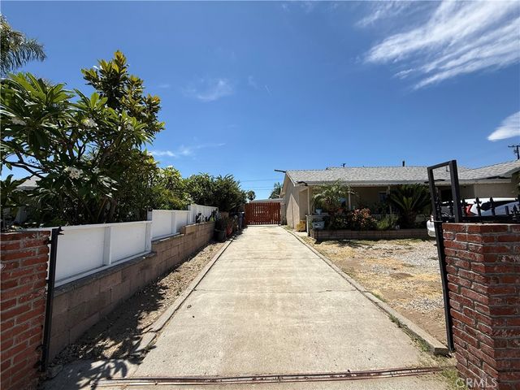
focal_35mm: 14
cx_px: 260
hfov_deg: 102.1
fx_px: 210
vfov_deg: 85.7
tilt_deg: +4.2
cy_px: 195
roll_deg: +1.0
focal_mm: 2.22
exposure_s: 1/3125
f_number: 2.2
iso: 50
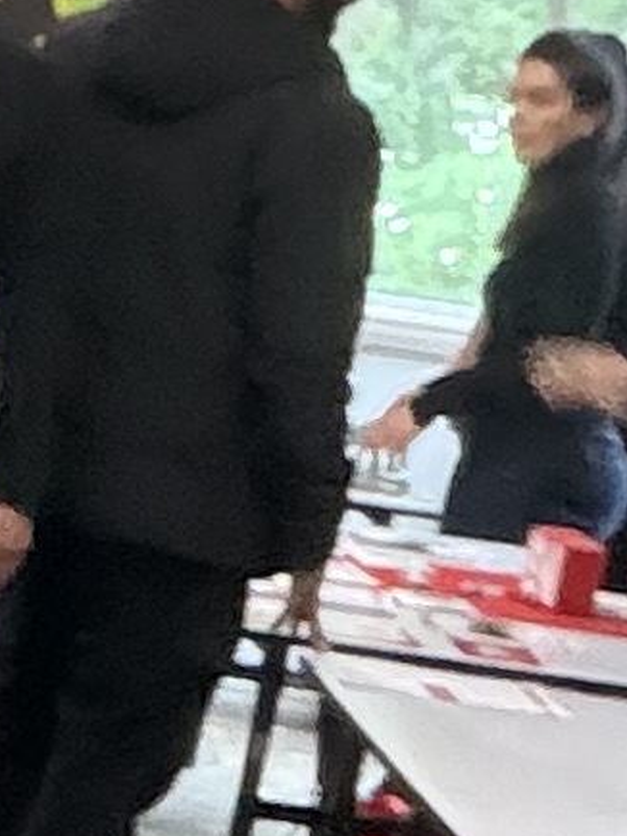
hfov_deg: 6.4
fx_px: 5147
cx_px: -1237
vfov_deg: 9.2
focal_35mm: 213
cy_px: 907
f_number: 1.9
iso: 320
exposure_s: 1/50
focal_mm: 2.71
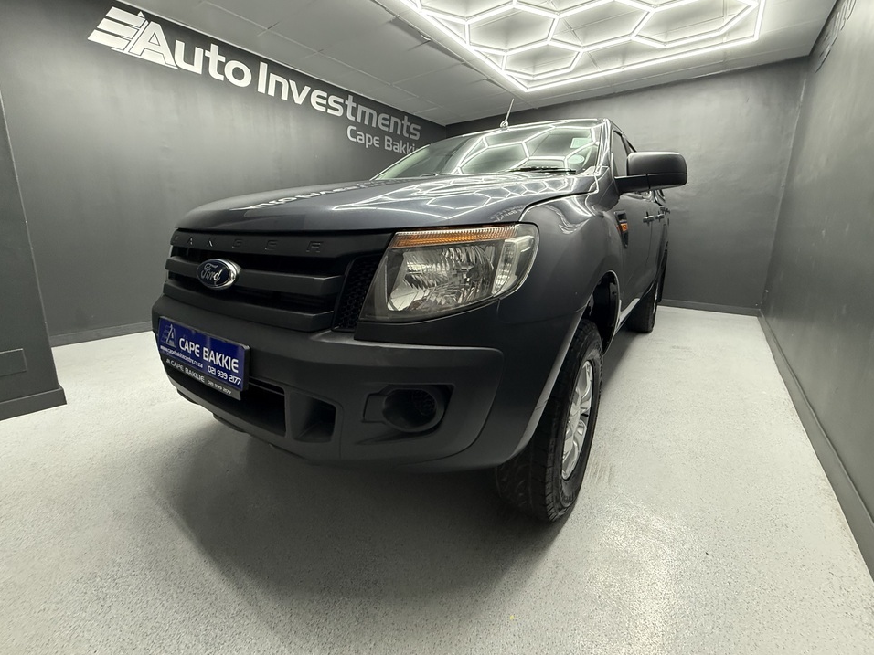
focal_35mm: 15
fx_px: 379
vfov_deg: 81.7
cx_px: 422
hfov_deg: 98.1
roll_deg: -1.2
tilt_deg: -12.0
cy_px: 307
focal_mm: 2.22
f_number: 2.2
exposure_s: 1/100
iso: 640
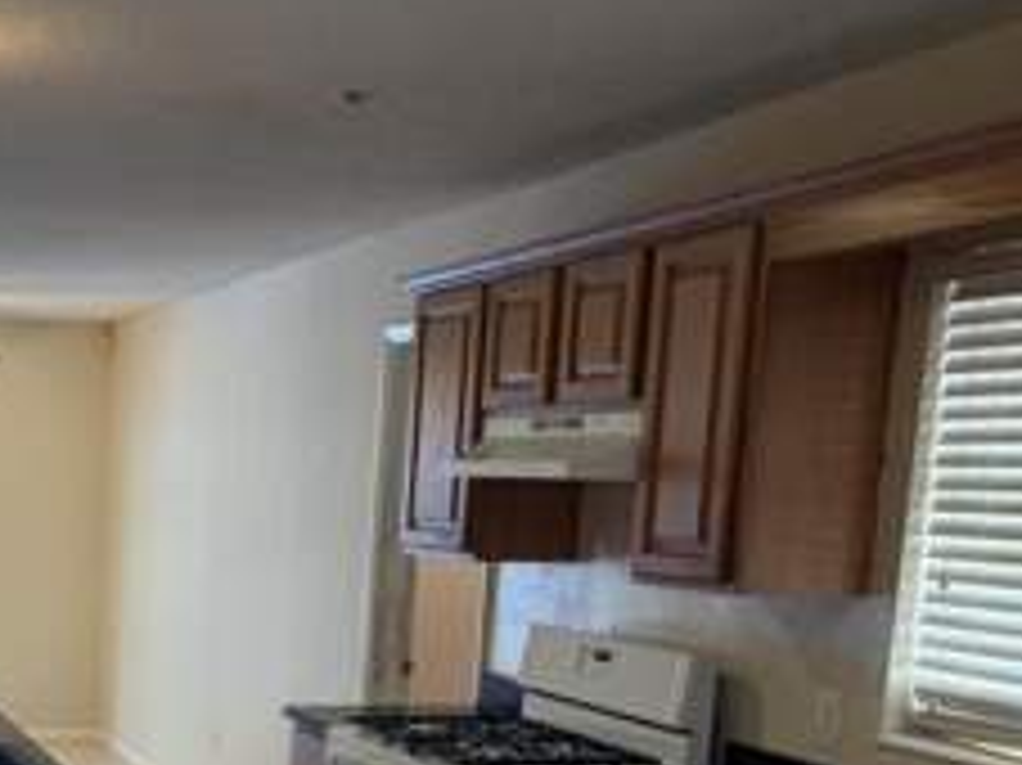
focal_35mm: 55
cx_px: -23
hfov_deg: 32.0
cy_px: 749
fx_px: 1623
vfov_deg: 25.3
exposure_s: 1/60
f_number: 1.6
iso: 160
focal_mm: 5.96
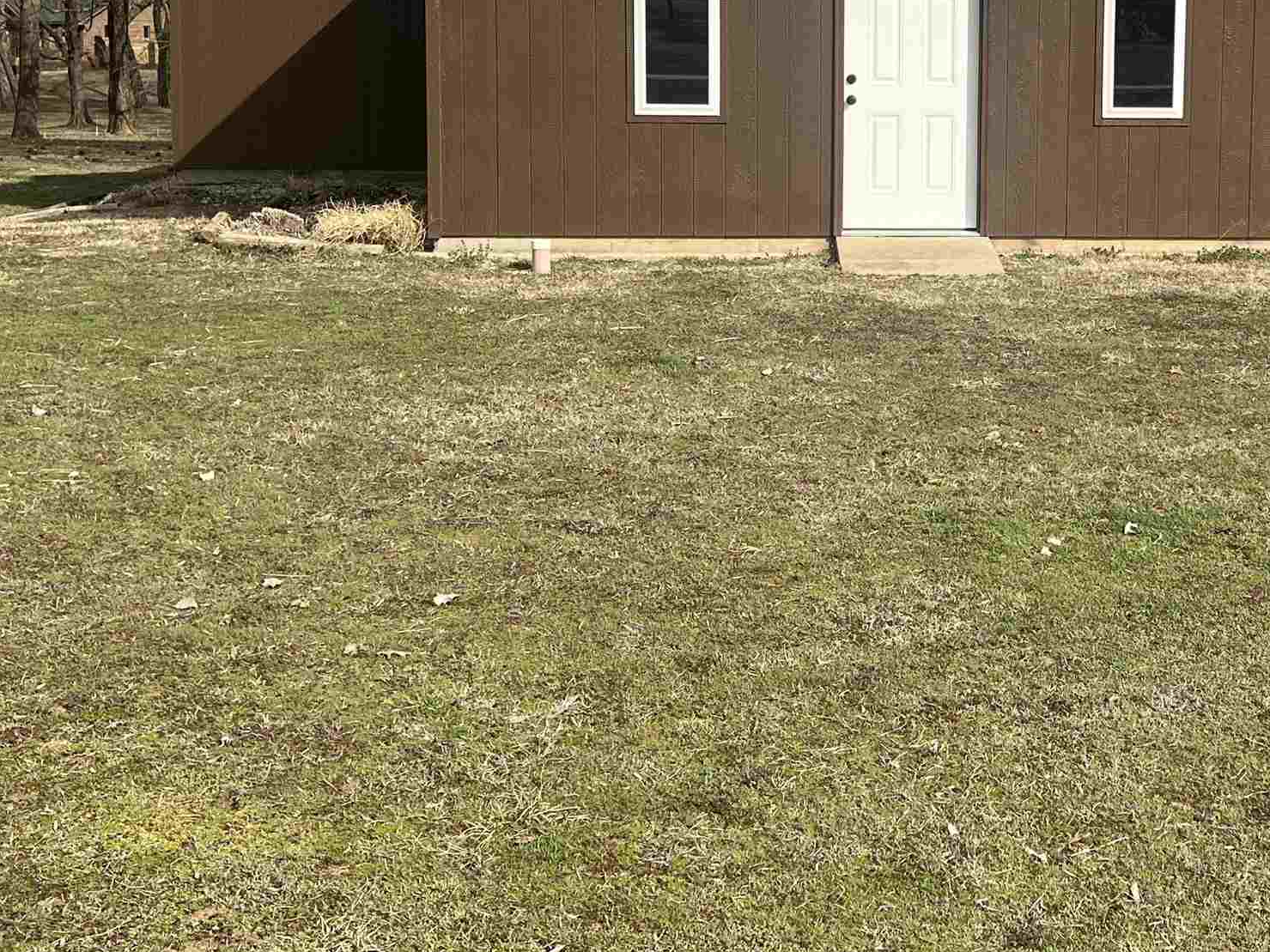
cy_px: 191
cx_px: 933
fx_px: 1981
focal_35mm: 54
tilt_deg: -5.7
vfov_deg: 26.5
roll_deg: -1.2
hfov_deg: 34.9
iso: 50
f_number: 1.5
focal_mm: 5.7
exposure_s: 1/3257
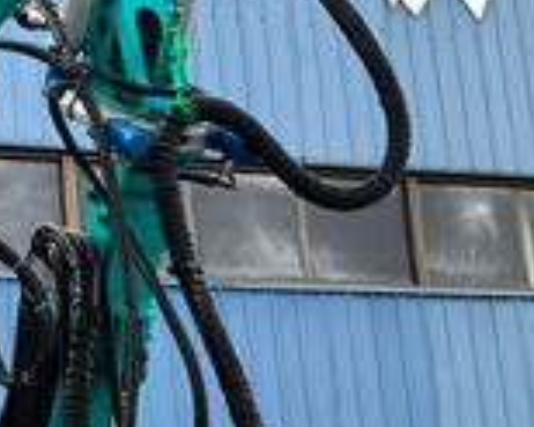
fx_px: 2006
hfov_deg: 15.0
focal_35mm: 127
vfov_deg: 12.1
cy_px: 325
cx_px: 45
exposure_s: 1/4000
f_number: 1.4
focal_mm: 5.75
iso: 50
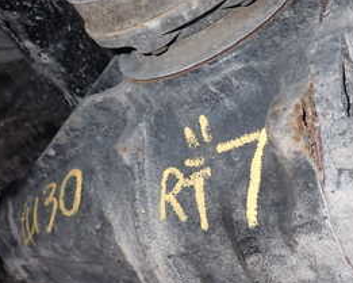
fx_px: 585
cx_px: 216
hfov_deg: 33.4
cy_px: 160
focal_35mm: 56
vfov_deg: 27.1
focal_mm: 4.5
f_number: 5.6
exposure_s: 1/30
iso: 200
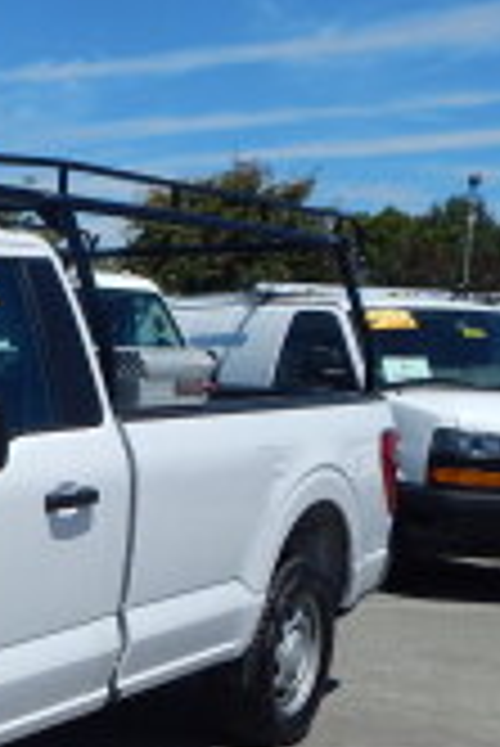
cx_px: -347
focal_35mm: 68
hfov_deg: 17.1
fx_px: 1414
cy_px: 610
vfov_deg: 28.9
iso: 125
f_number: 6.3
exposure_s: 1/1250
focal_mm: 5.1
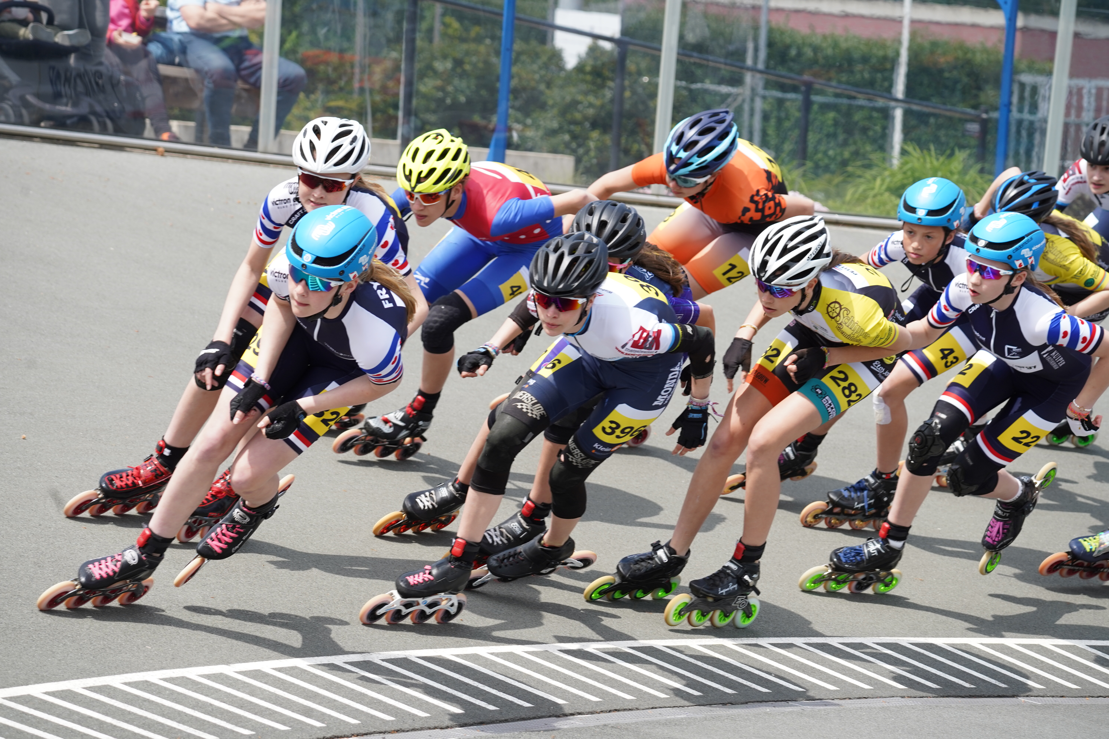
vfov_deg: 8.8
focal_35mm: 157
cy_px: 370
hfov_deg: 13.1
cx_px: 554
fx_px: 4824
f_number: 8
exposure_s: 1/640
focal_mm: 156.6
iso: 400
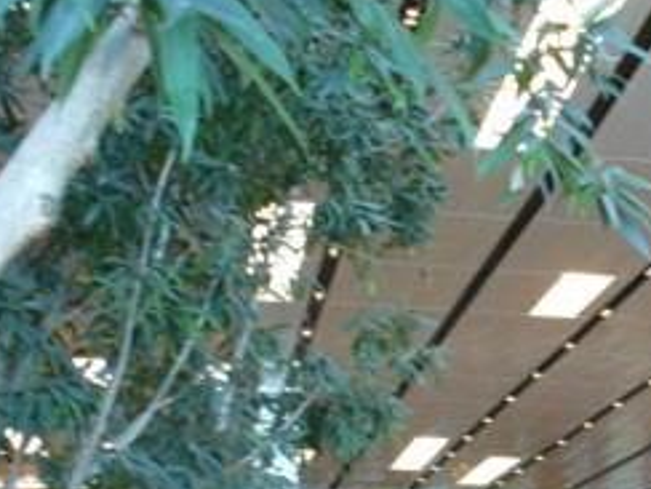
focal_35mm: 91
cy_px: 591
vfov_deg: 15.6
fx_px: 1711
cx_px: 638
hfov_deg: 20.9
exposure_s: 1/30
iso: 200
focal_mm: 6.1
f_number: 2.8
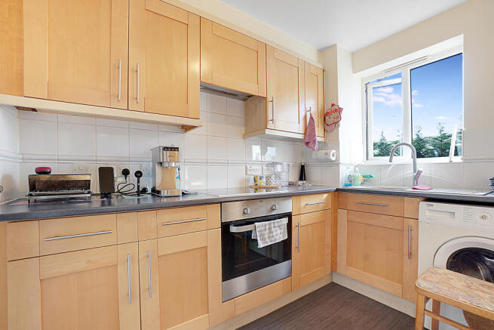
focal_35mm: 15
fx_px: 206
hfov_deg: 100.4
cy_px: 165
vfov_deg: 77.4
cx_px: 247
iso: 200
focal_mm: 10
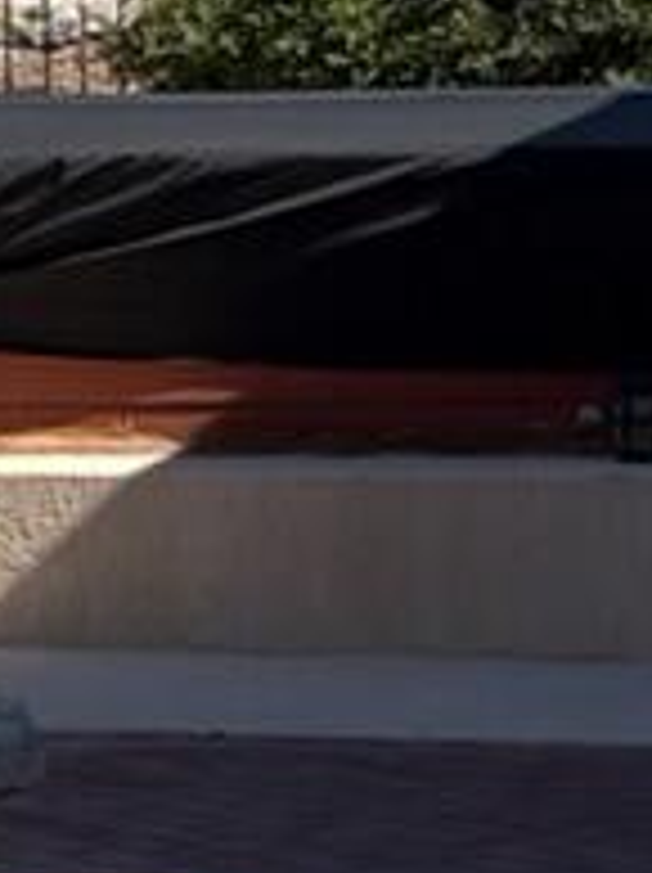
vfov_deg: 7.2
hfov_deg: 5.0
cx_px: -1538
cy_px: 284
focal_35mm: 275
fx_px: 6921
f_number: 1.6
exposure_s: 1/2985
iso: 50
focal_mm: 5.96
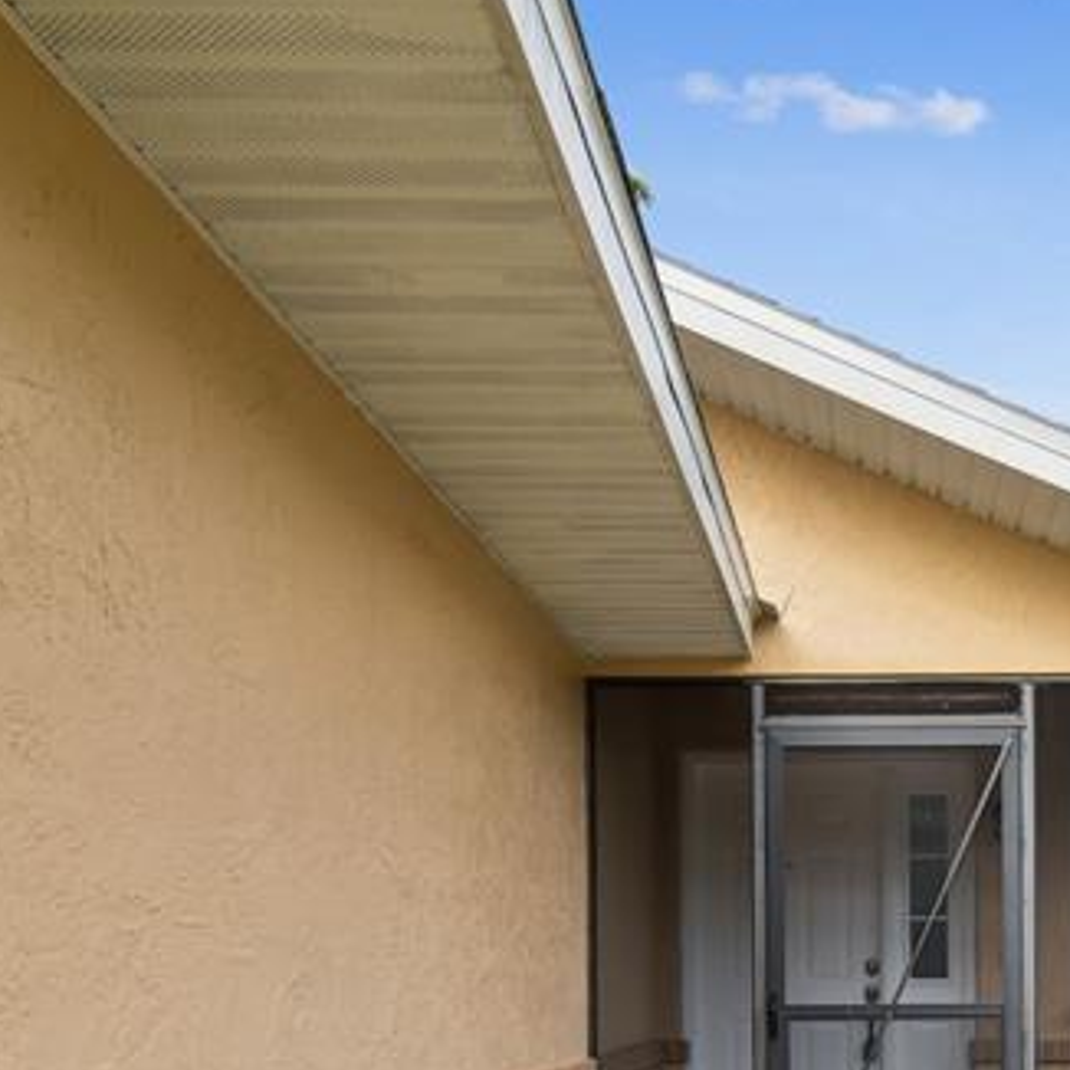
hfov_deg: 40.0
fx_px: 1399
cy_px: 995
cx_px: 870
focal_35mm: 40
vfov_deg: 38.5
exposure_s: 1/125
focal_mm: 10
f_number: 7.1
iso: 100
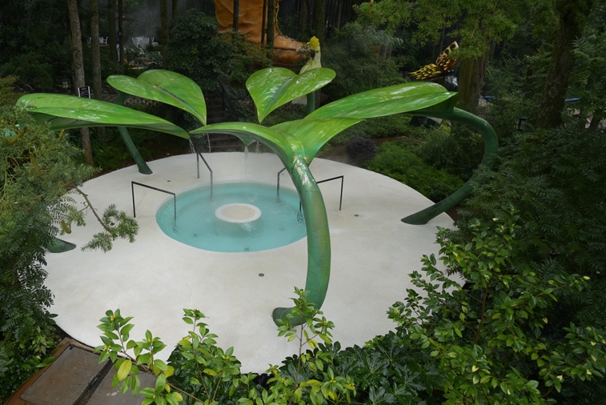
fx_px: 387
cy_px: 161
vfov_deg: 54.8
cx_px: 223
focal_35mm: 23
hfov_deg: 74.6
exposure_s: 1/125
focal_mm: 17
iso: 100
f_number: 5
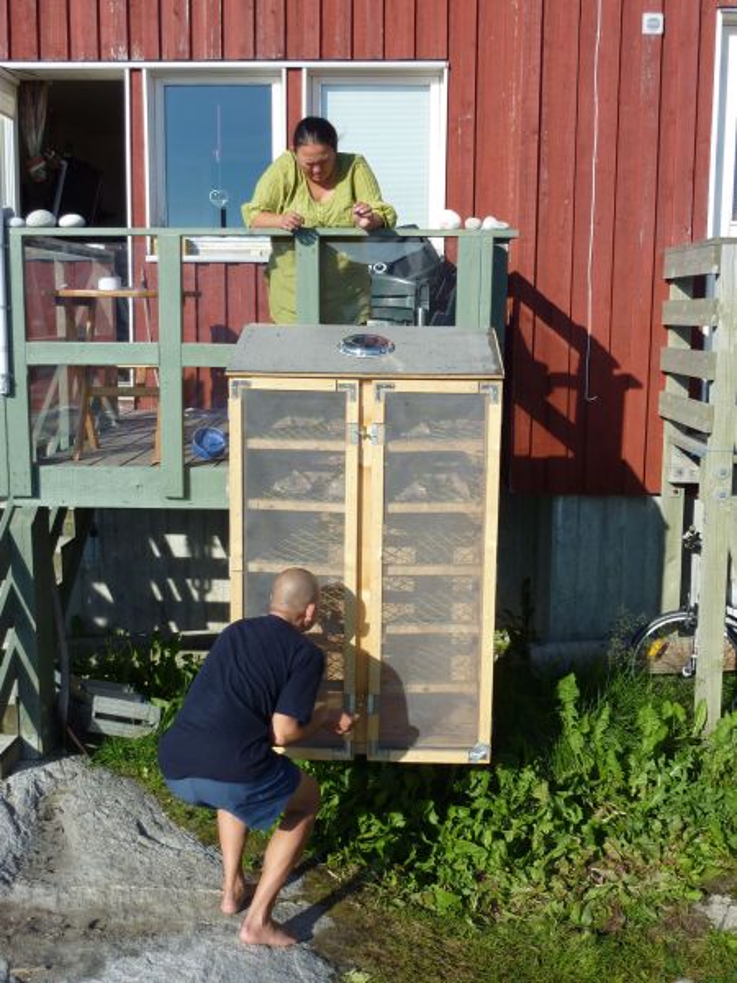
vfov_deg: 46.8
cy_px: 492
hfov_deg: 36.0
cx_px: 368
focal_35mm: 40
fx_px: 1136
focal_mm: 6.5
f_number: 4
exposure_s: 1/500
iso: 80
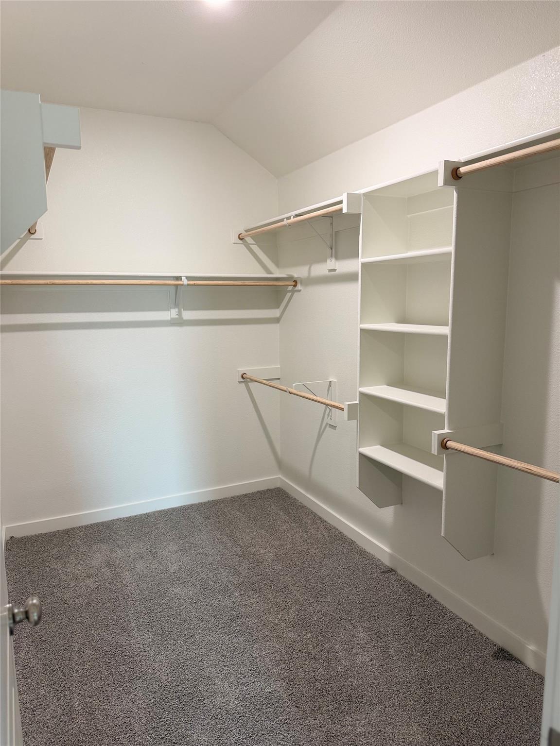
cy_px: 373
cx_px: 280
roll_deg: +0.1
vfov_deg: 71.6
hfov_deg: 56.8
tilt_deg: -8.4
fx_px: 518
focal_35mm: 24
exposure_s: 1/60
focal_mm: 6.76
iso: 125
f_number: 1.78
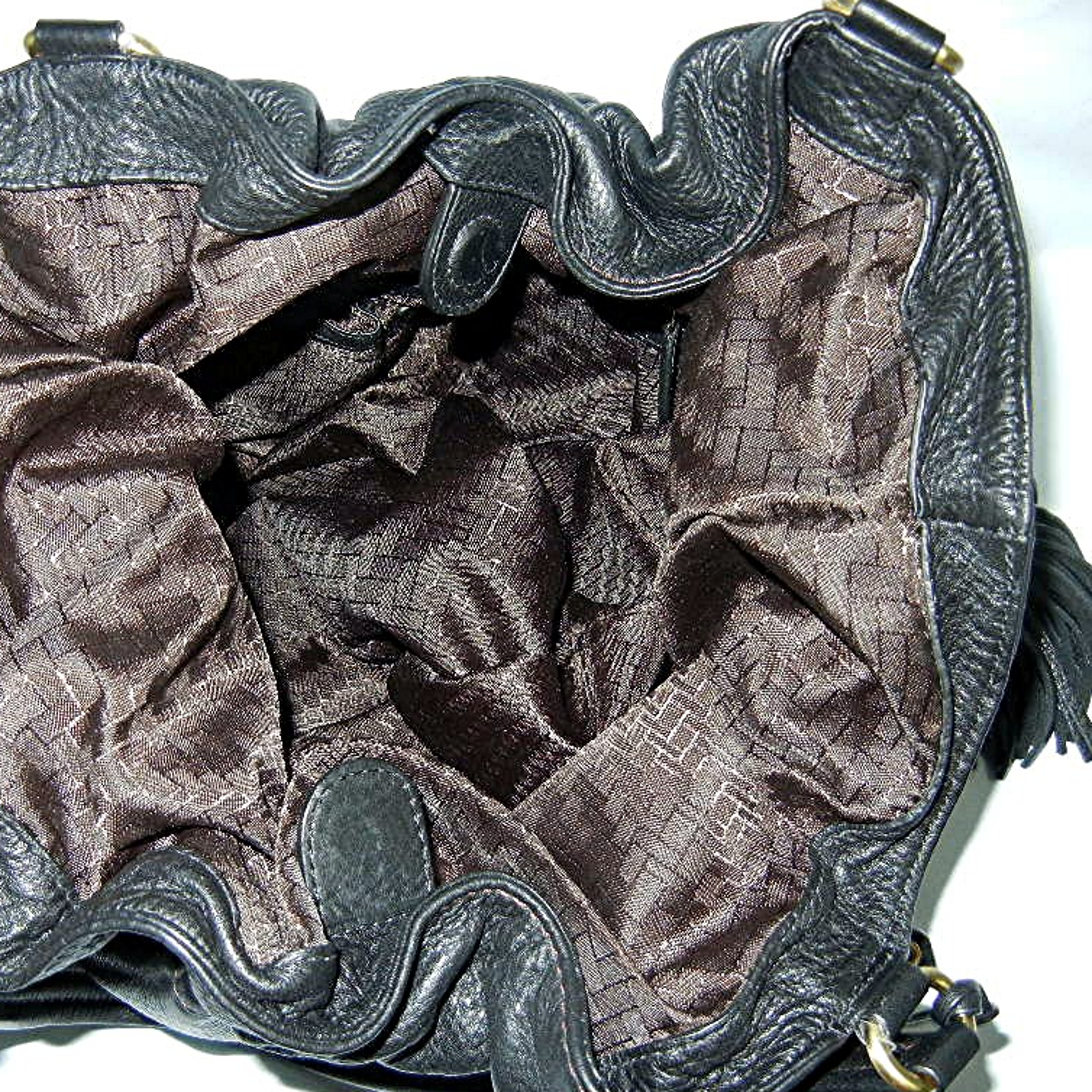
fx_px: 1285
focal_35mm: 36
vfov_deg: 46.0
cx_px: 445
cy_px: 550
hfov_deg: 45.8
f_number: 7
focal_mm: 5.4
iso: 200
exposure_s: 1/30
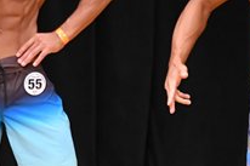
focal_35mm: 1016
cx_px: 115
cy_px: 79
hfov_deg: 2.0
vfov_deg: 1.4
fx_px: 7050
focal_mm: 180
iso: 4000
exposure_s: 1/400
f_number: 5.6
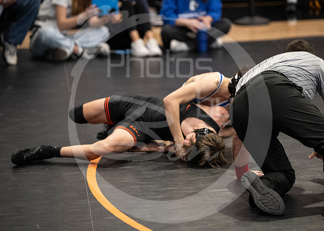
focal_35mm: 217
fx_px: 1996
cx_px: 180
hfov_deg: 9.3
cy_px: 131
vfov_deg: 6.6
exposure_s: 1/1000
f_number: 2.8
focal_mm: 165
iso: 3200
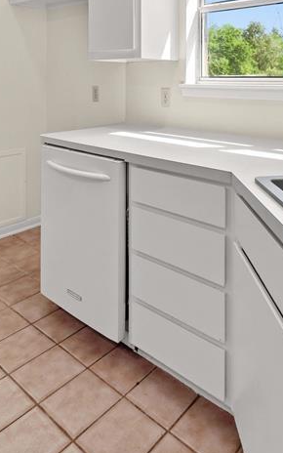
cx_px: 188
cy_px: 152
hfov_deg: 45.3
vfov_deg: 66.6
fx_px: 333
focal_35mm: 27
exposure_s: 1/50
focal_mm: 12
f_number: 5.6
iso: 100
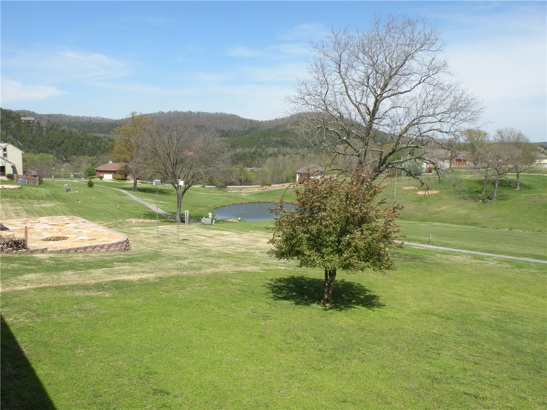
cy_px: 205
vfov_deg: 51.4
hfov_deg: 65.3
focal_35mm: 27
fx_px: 427
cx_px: 274
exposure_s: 1/233
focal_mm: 4.7
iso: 64
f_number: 6.3
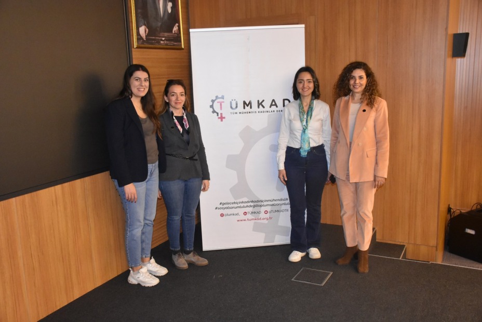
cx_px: 241
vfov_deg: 38.4
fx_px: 462
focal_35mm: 34
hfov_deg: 55.1
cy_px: 161
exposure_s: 1/60
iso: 4500
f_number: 3.8
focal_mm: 23
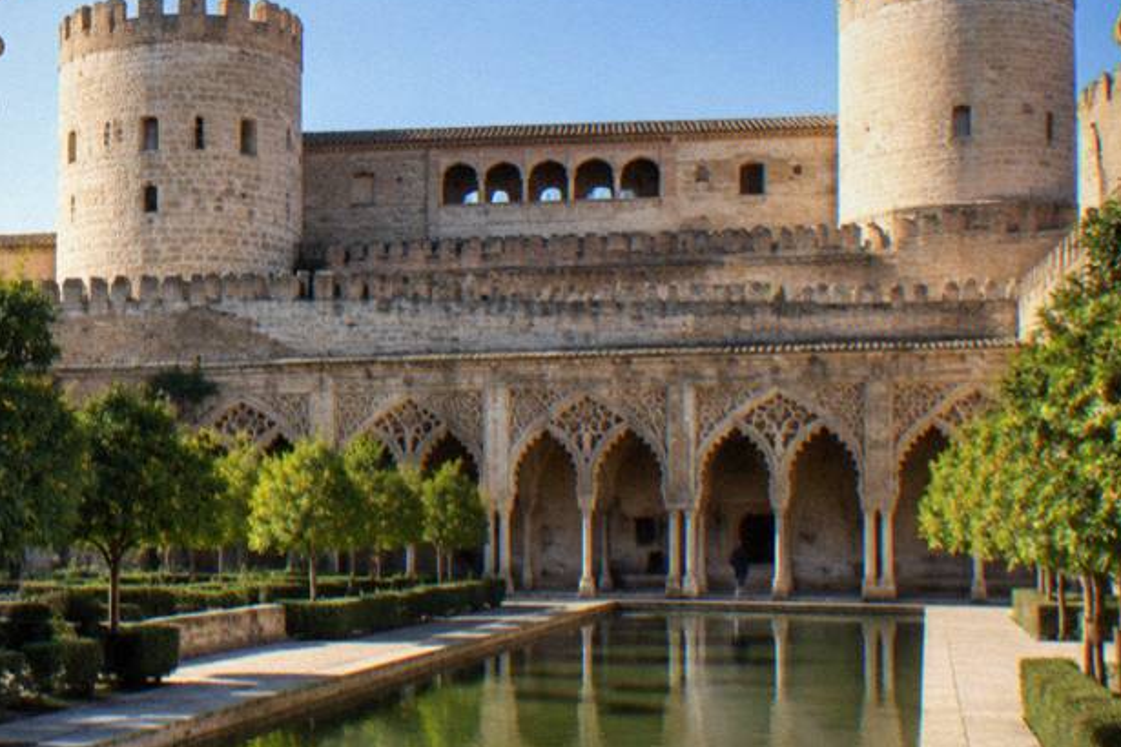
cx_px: 235
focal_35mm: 65
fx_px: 2024
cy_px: 494
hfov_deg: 30.3
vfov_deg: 20.9
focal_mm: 40
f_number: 11
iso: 320
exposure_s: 1/80
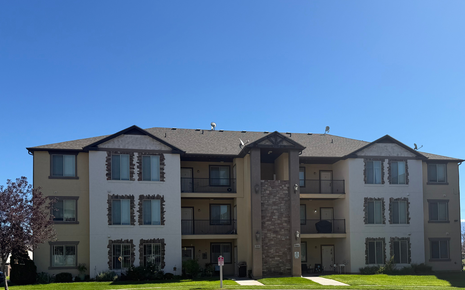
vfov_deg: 35.0
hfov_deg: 55.3
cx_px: 246
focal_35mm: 35
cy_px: 236
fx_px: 443
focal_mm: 6.76
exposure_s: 1/3584
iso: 80
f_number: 1.78
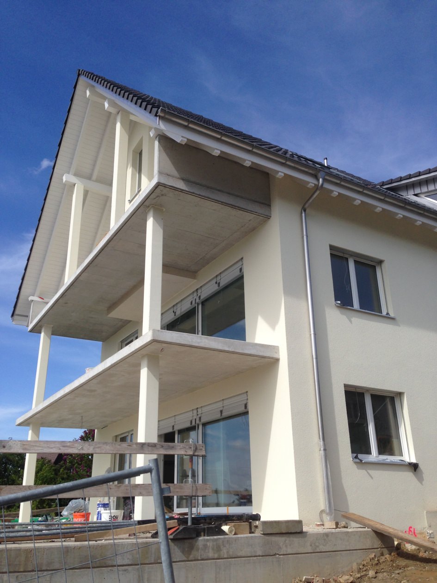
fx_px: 555
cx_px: 218
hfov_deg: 42.9
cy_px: 292
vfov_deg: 55.4
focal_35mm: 33
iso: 50
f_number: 2.4
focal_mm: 4.12
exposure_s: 1/1595
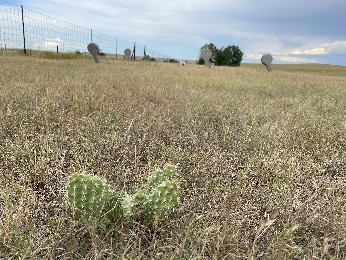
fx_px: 260
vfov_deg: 53.1
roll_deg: -3.7
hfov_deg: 67.3
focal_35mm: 26
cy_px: 130
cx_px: 173
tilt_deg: -14.7
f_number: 1.8
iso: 32
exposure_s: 1/1206
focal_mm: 4.25
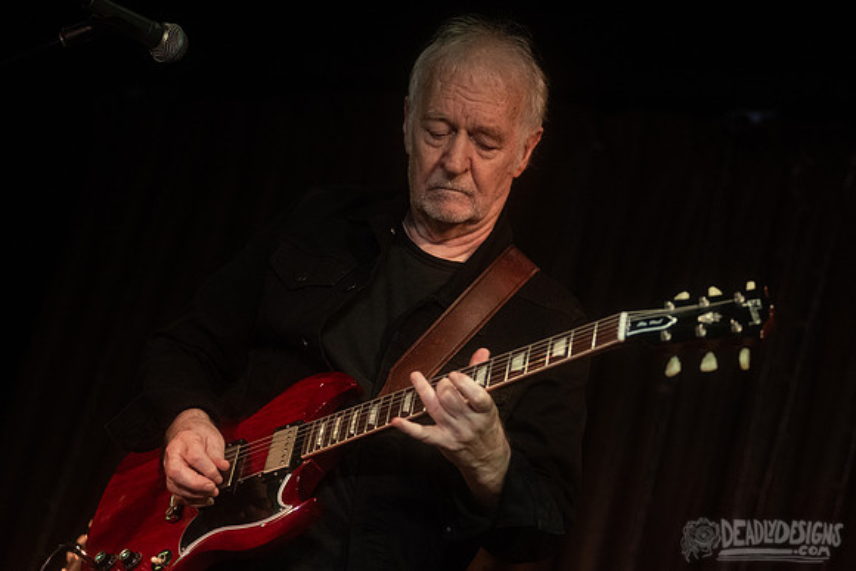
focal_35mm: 105
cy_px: 275
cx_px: 471
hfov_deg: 19.5
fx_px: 2491
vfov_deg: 13.1
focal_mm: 95
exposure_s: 1/200
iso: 2500
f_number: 3.2
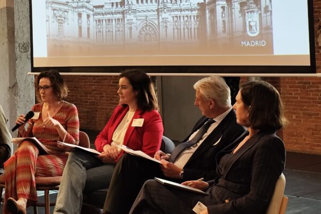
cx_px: 59
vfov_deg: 16.5
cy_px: 32
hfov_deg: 24.3
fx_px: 731
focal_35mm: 82
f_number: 1.65
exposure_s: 1/25
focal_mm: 6.19
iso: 200
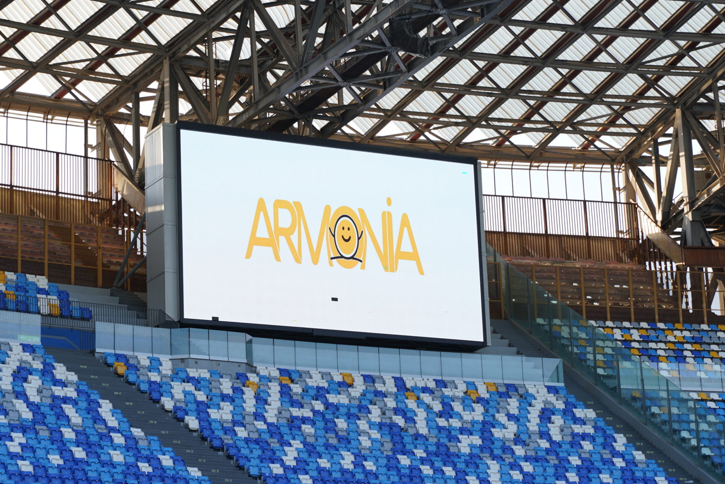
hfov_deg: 18.6
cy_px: 223
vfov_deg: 12.5
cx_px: 326
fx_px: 2216
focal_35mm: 110
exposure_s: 1/200
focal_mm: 75
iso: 100
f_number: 4.5
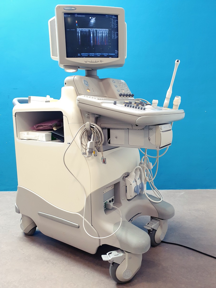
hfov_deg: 53.1
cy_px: 144
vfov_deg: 67.3
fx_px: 216
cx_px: 108
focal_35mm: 26
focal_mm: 4.3
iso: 320
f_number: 2.4
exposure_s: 1/50
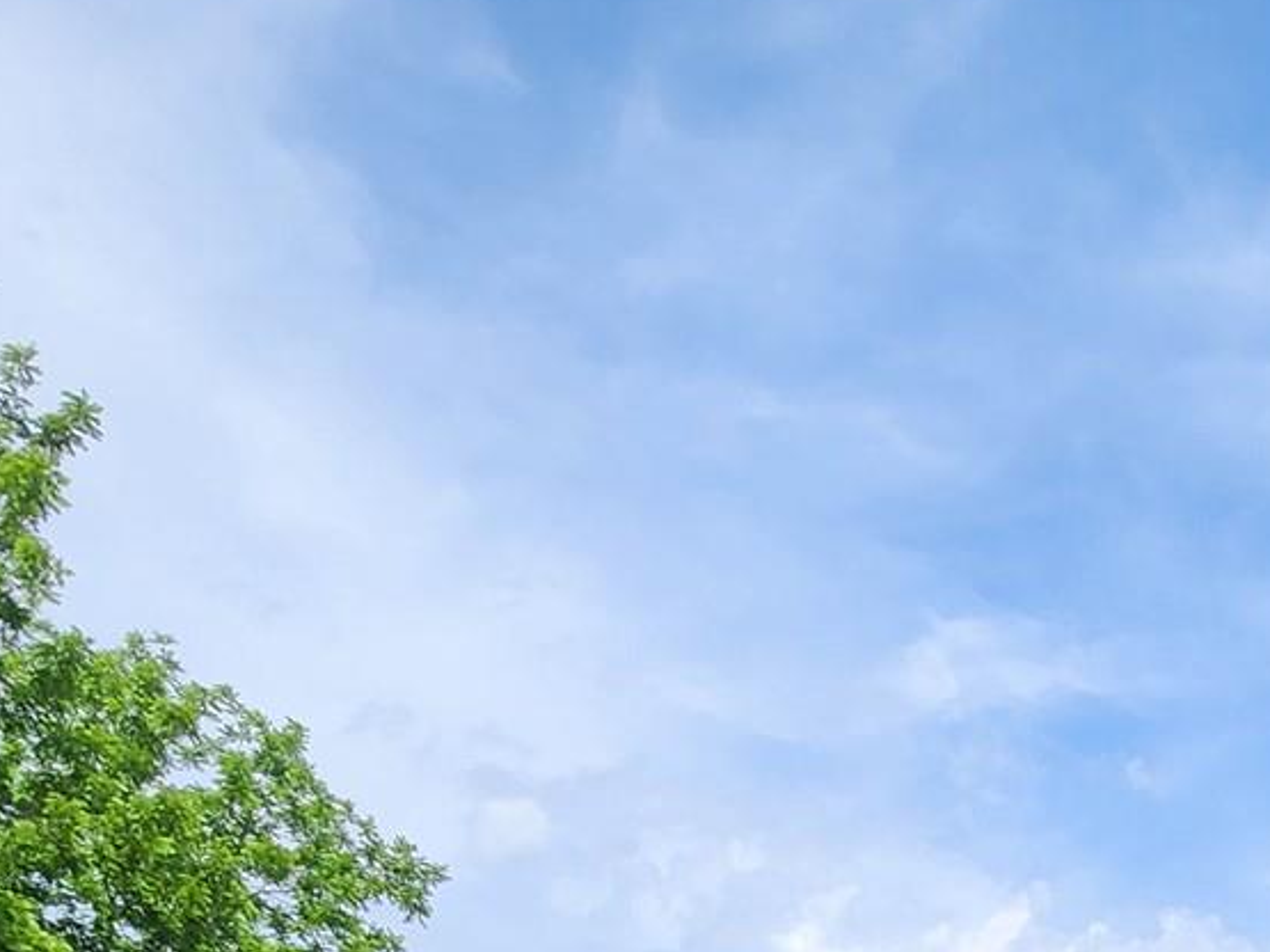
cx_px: 1412
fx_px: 1761
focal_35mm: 48
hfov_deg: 34.1
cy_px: 1577
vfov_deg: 22.3
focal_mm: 2.2
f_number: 2.2
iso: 50
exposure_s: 1/1290
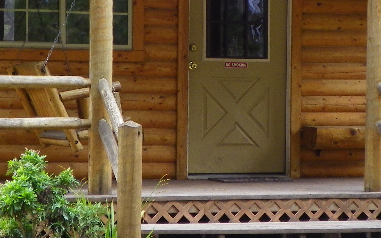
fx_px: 1547
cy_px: 83
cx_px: 232
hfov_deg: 14.0
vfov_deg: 8.8
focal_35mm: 149
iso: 64
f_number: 3.5
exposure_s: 1/40
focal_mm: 8.9
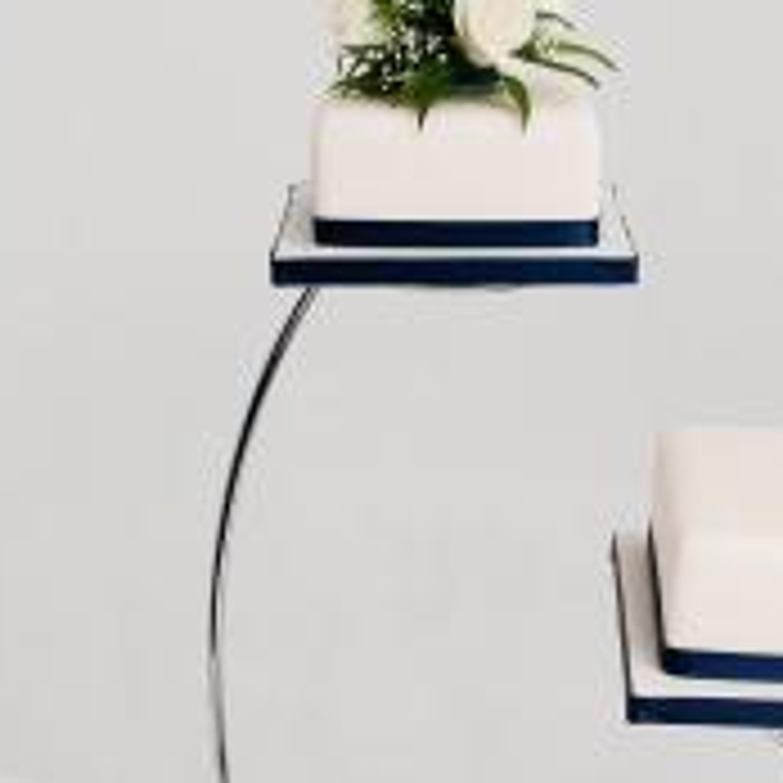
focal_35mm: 96
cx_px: 544
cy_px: 504
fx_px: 2457
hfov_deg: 18.0
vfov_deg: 18.1
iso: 200
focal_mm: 44
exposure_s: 1/125
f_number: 8
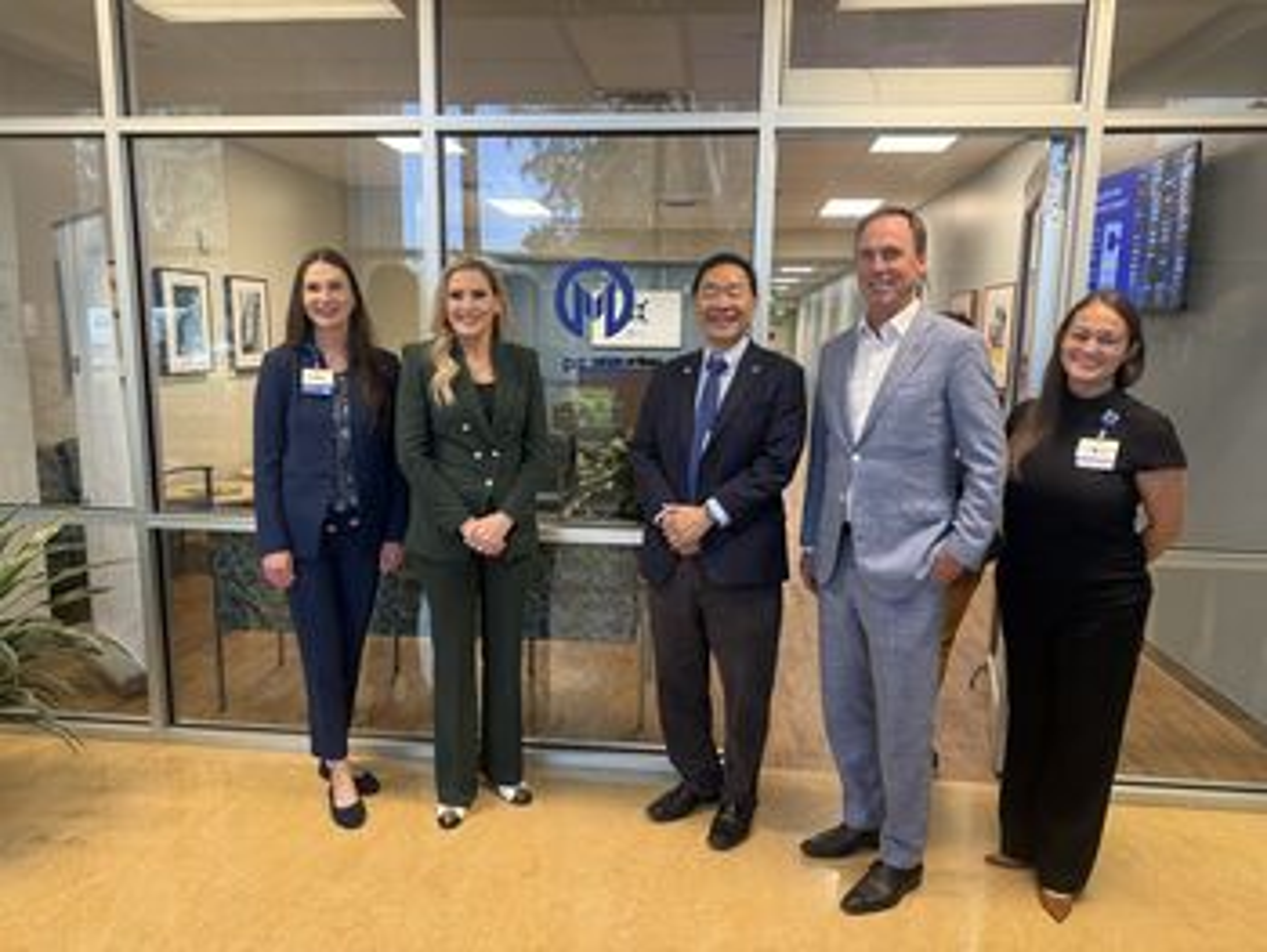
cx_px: 634
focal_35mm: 24
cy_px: 476
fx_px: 879
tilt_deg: -9.2
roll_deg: -1.0
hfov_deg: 71.6
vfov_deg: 56.9
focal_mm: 6.76
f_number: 1.78
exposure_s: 1/60
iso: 200
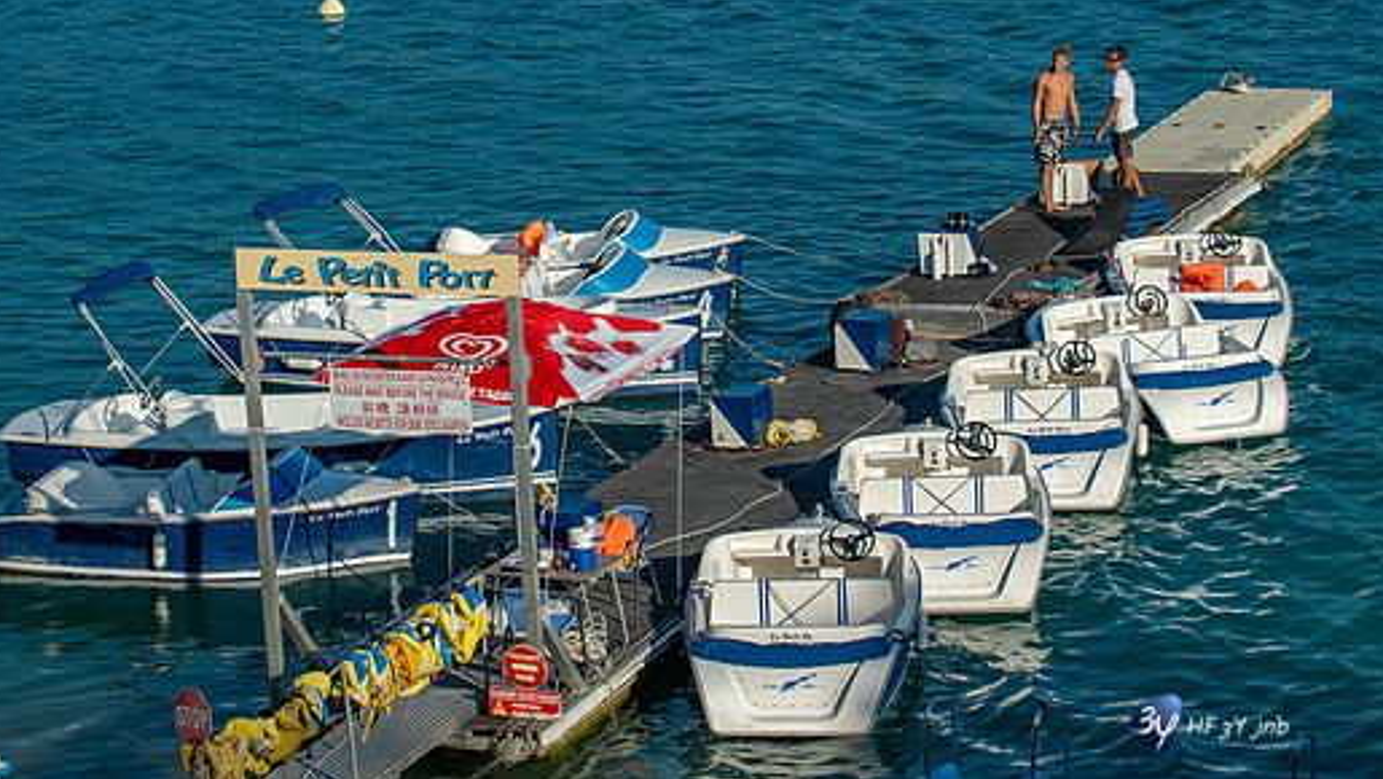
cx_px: 634
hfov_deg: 18.3
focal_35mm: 117
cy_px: 213
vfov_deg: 10.4
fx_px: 4292
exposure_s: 1/400
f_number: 10
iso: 100
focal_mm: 90
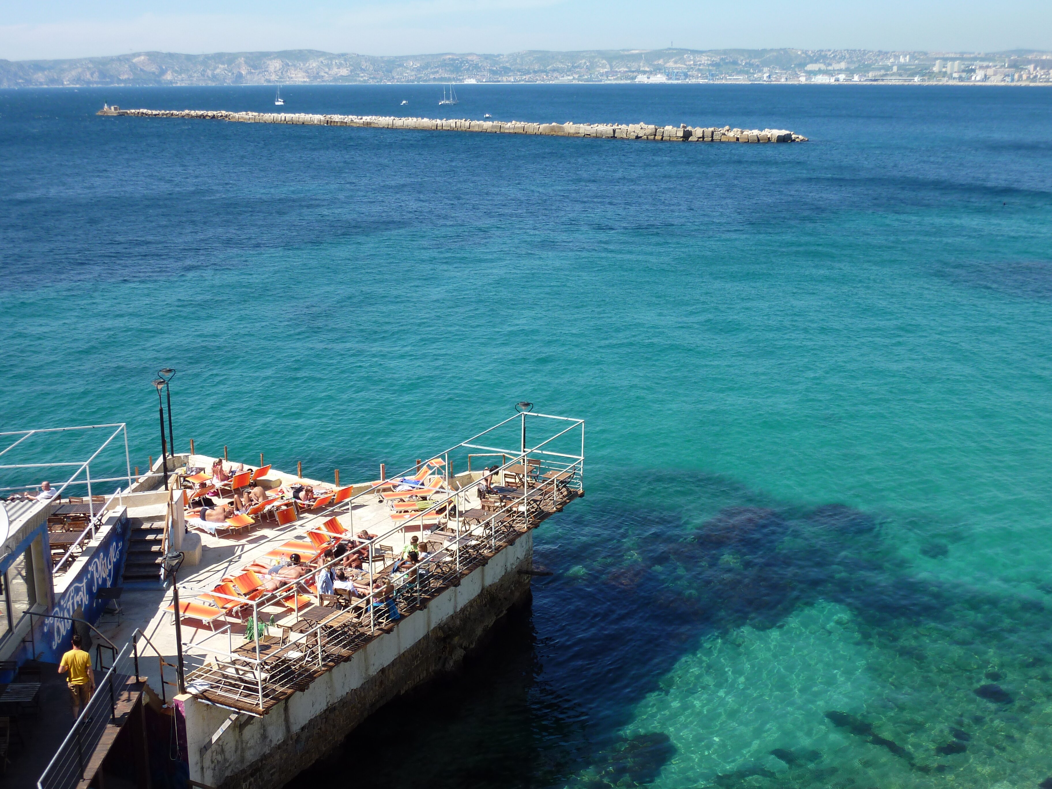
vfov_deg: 34.3
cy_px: 394
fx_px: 1276
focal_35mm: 42
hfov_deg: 44.8
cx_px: 526
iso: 80
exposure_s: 1/400
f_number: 4.5
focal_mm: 6.9
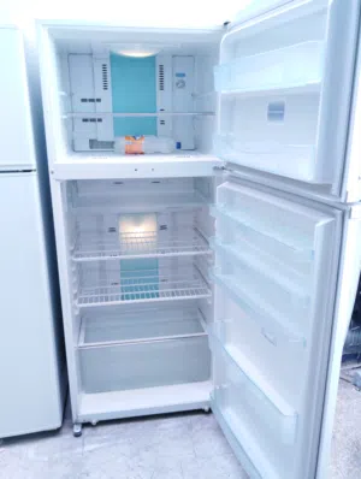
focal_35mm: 29
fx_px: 402
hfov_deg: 48.4
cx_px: 180
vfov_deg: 61.6
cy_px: 240
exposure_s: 1/50
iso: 78
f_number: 1.8
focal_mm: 4.25
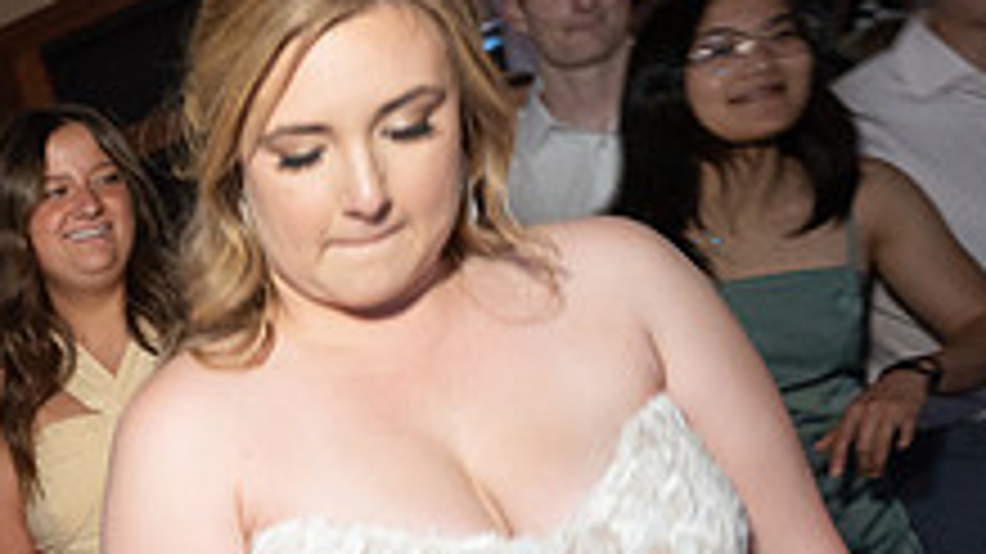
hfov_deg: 32.9
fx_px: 1307
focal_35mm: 50
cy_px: 664
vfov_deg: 22.1
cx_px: -234
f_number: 2.8
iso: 1600
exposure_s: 1/80
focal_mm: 18
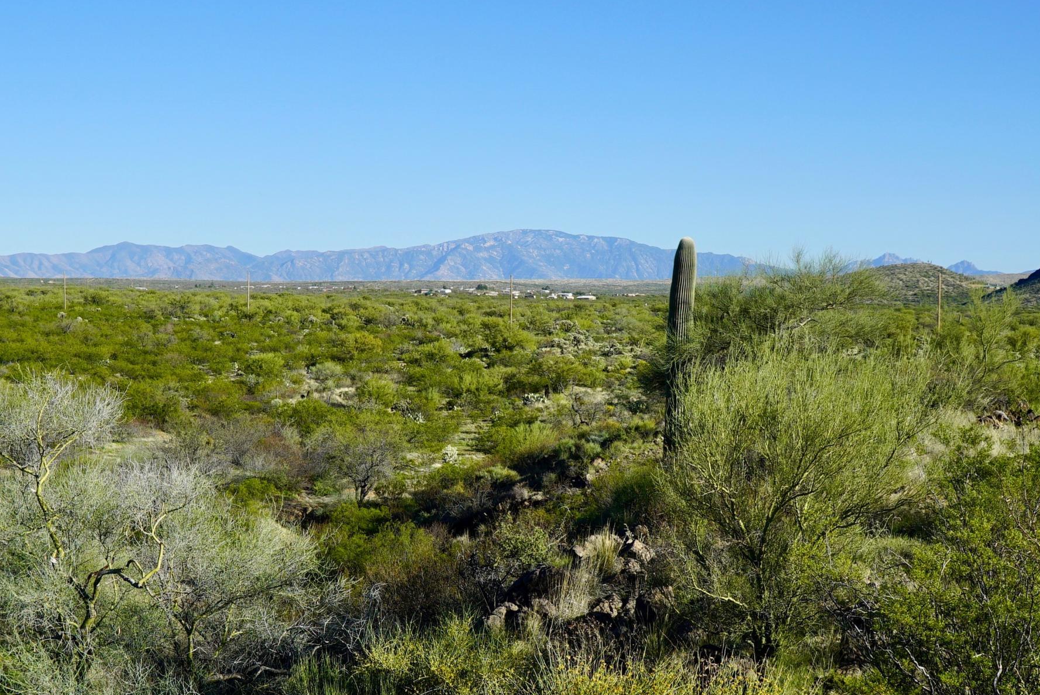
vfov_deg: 25.0
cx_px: 447
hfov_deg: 36.8
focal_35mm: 54
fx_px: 1561
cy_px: 434
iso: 100
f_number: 14
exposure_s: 1/100
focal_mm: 32
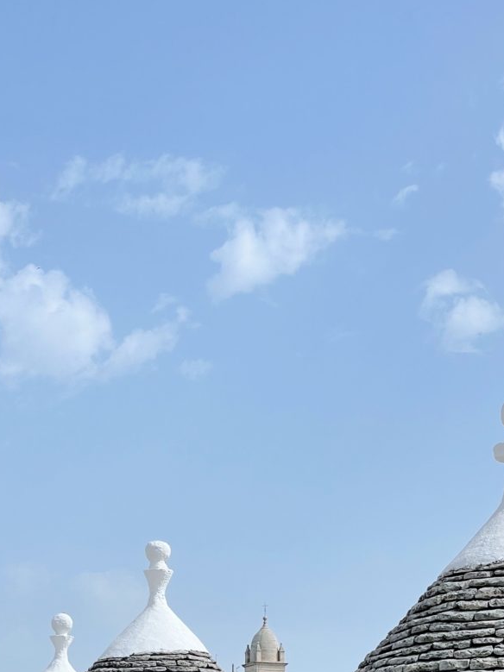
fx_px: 1728
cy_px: 546
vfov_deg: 21.7
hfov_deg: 16.6
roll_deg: +0.0
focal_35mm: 89
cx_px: 286
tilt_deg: +10.5
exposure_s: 1/2660
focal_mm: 6
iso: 25
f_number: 2
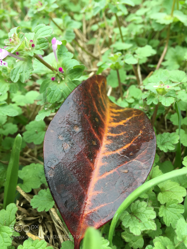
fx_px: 209
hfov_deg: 48.2
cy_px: 124
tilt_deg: -46.7
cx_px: 94
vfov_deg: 61.7
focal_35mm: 29
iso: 32
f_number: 2.2
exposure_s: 1/120
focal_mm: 4.15
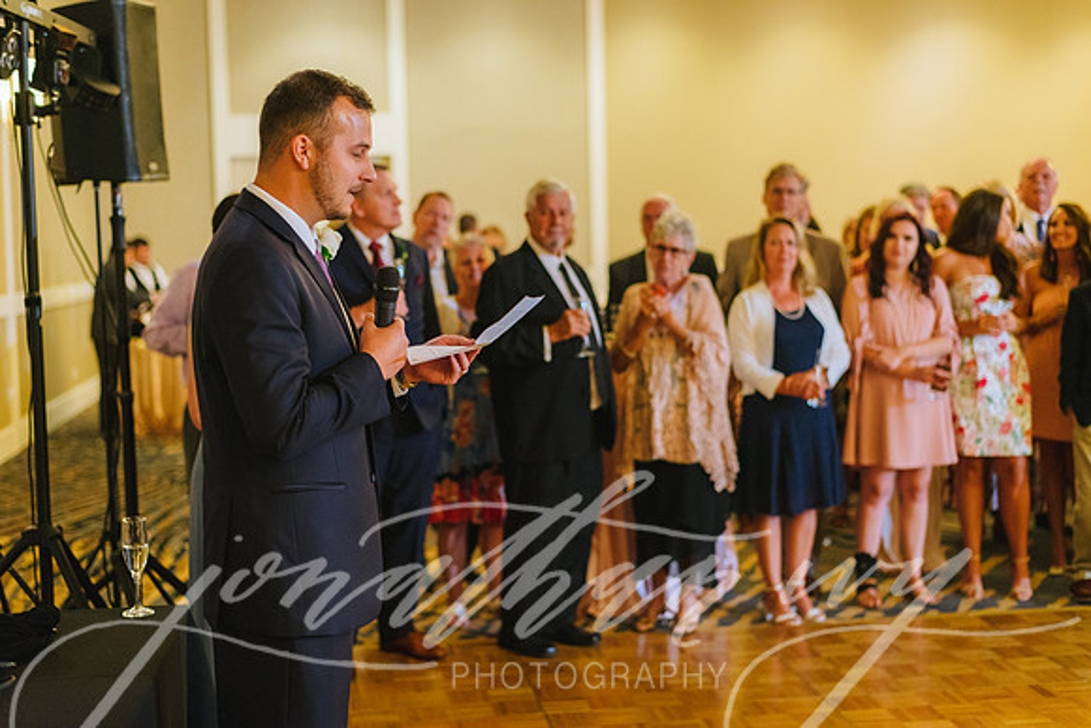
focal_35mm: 50
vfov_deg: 27.0
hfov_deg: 39.6
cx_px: 546
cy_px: 364
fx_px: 1516
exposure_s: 1/125
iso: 1600
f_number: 2.2
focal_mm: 50
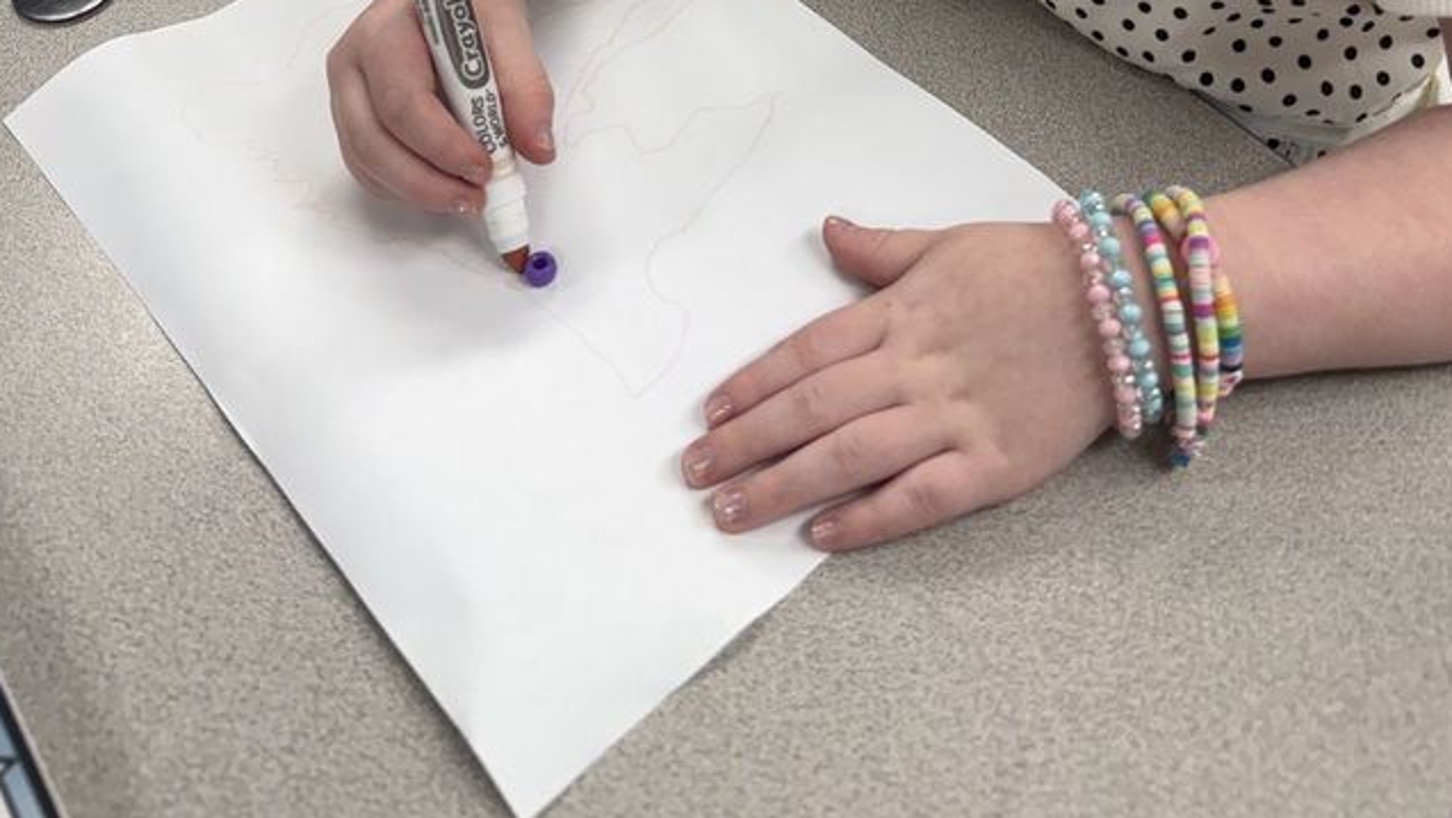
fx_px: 1618
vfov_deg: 24.8
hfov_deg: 48.2
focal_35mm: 42
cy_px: -237
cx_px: 825
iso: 125
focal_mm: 6.76
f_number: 1.78
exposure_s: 1/120
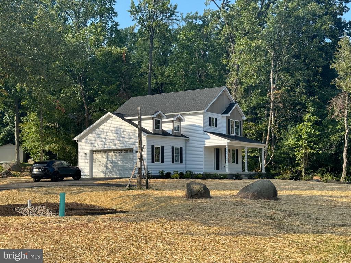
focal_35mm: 48
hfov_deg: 39.7
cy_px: 132
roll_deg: +0.4
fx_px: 487
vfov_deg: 30.3
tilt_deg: +3.6
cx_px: 176
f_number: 1.78
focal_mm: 6.76
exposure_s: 1/2110
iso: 64
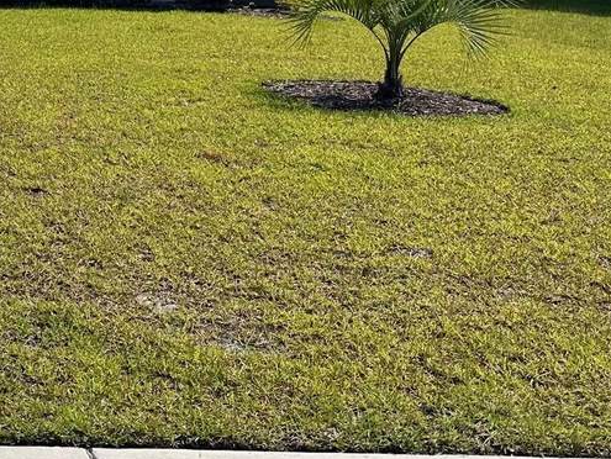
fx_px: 1095
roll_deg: -1.0
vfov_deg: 22.2
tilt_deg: +0.4
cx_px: -121
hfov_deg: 27.5
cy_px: -59
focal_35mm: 62
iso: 80
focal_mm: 6.86
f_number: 1.78
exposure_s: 1/8929
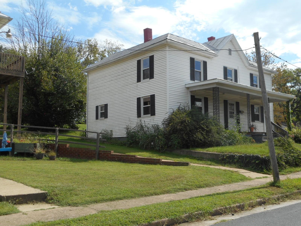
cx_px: 150
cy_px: 113
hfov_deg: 47.9
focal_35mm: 39
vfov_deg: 36.8
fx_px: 339
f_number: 4.5
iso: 80
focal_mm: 6.9
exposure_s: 1/500
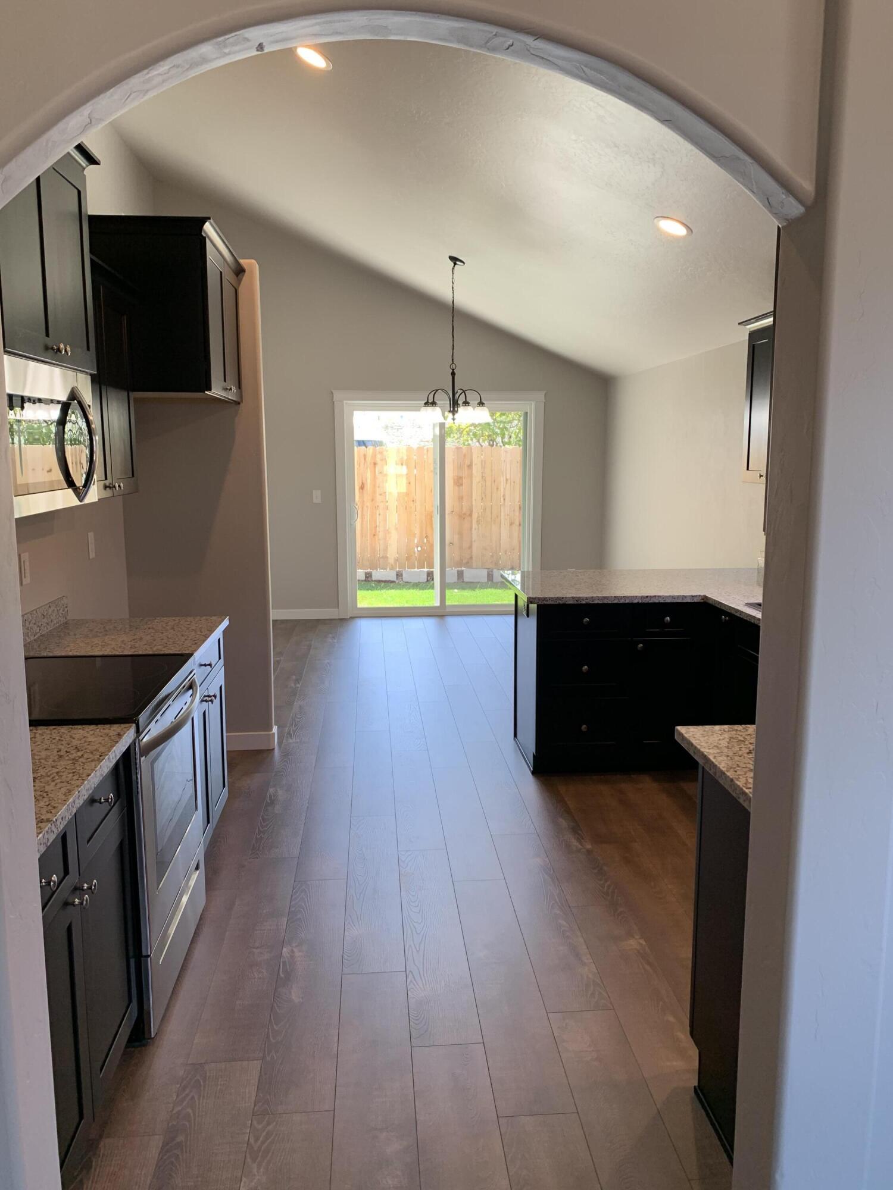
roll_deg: -0.4
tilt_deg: -8.1
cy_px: 595
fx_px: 894
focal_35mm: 26
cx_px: 446
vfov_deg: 67.3
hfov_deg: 53.1
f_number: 1.8
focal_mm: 4.25
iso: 80
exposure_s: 1/120
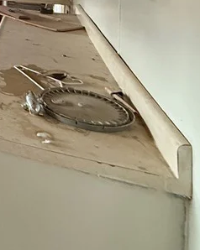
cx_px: -110
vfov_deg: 32.5
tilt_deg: -0.9
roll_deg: -2.2
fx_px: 348
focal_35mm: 47
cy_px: -51
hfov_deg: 24.1
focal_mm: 2.22
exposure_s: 1/60
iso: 500
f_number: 2.2
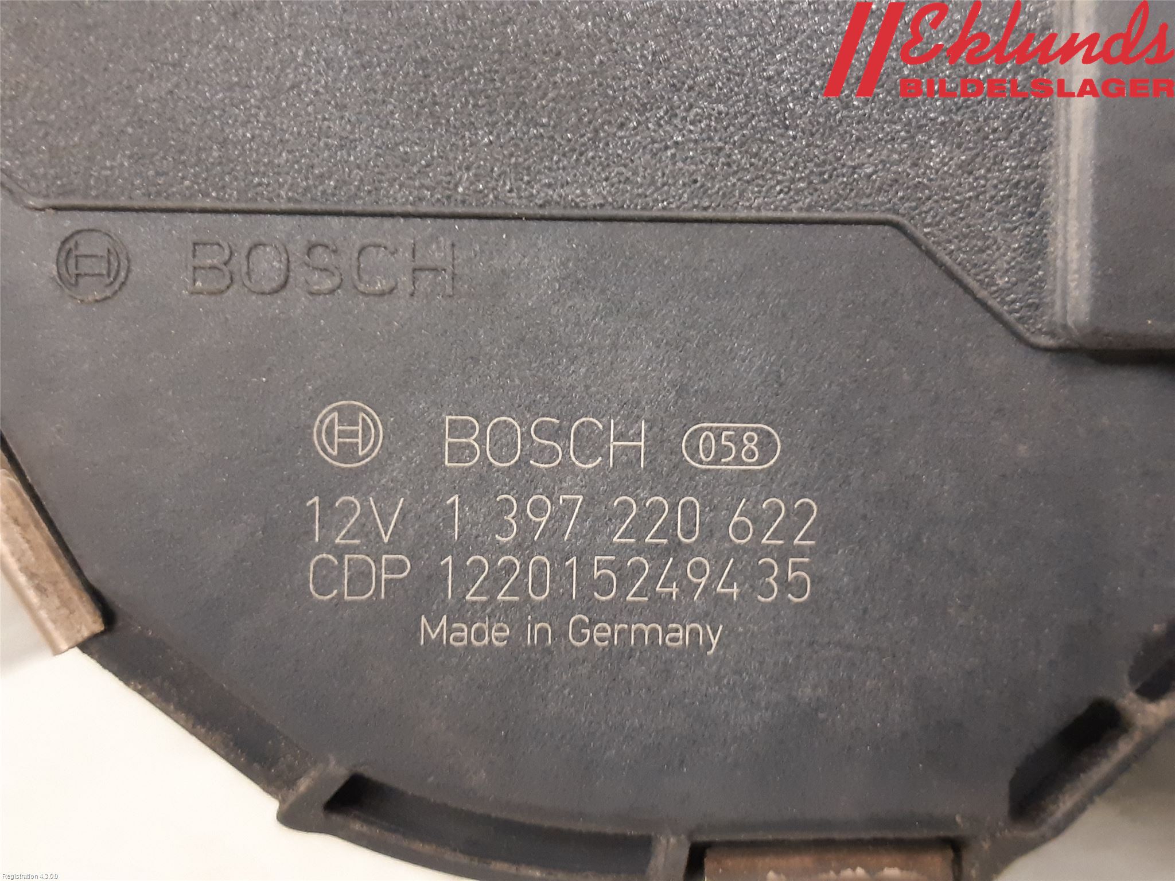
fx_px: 883
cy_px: 440
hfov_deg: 67.3
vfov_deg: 53.1
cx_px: 588
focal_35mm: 26
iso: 320
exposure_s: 1/25
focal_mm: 3.93
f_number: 1.7
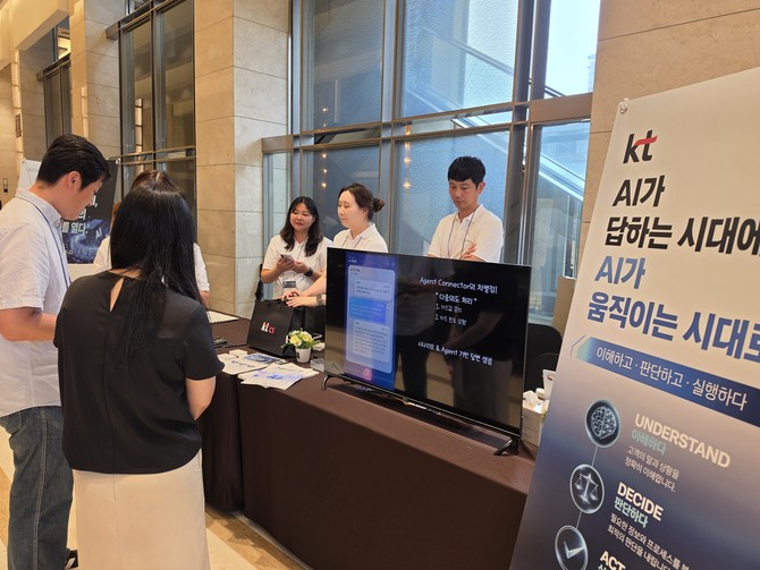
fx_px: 505
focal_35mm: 23
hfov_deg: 73.9
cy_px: 285
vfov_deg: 58.9
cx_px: 380
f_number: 1.4
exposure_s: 1/180
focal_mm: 6.5
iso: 32
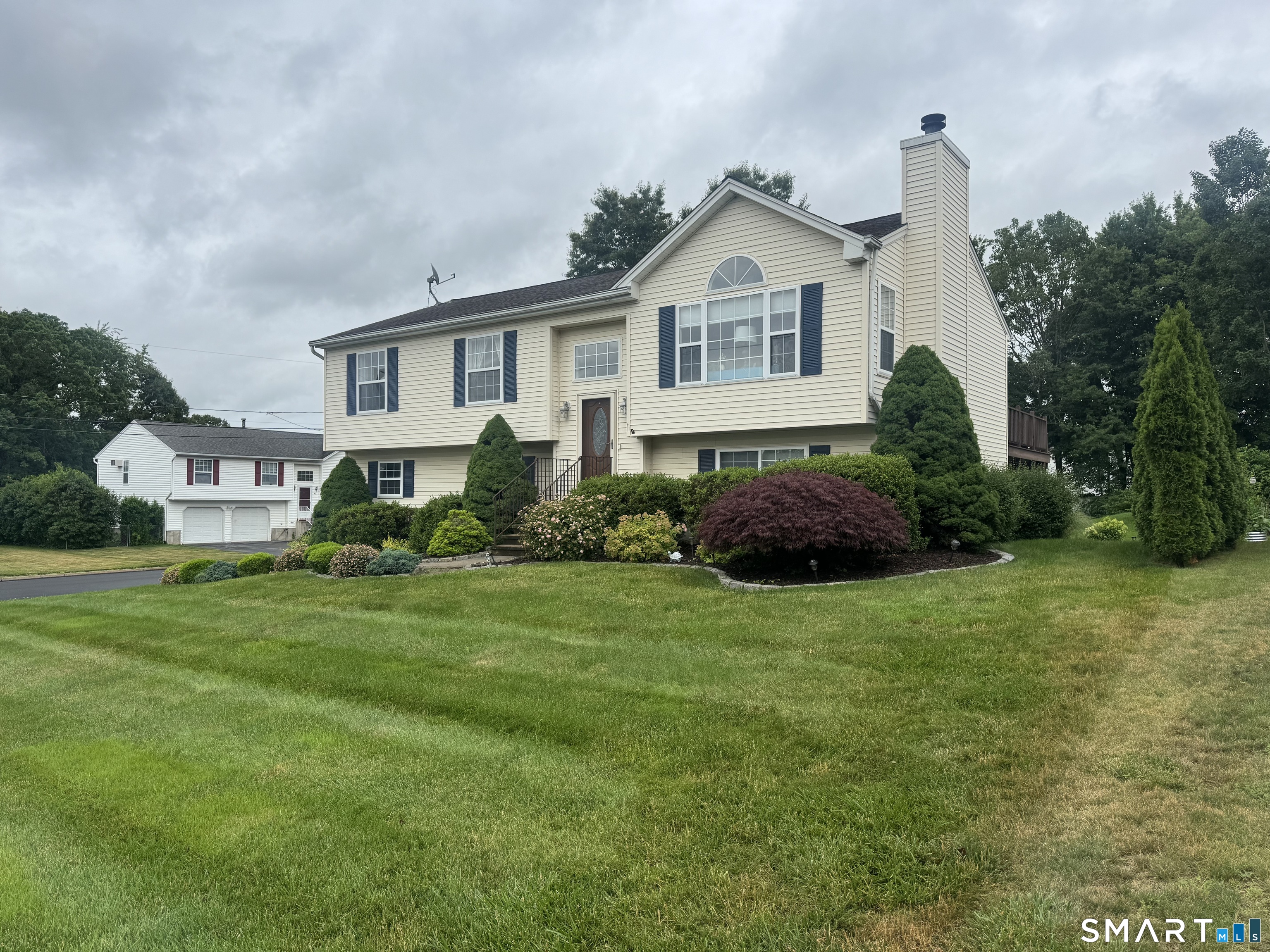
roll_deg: -0.5
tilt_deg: +2.4
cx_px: 635
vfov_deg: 56.8
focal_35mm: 24
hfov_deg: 71.6
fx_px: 881
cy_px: 476
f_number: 1.78
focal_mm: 6.76
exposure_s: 1/2710
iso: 80
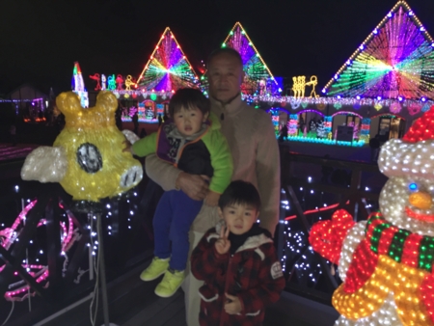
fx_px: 364
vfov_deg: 48.3
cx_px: 217
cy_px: 163
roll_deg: -1.7
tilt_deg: -10.8
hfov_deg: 61.6
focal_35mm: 29
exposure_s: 1/33
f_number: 2.2
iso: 64
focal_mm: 4.15
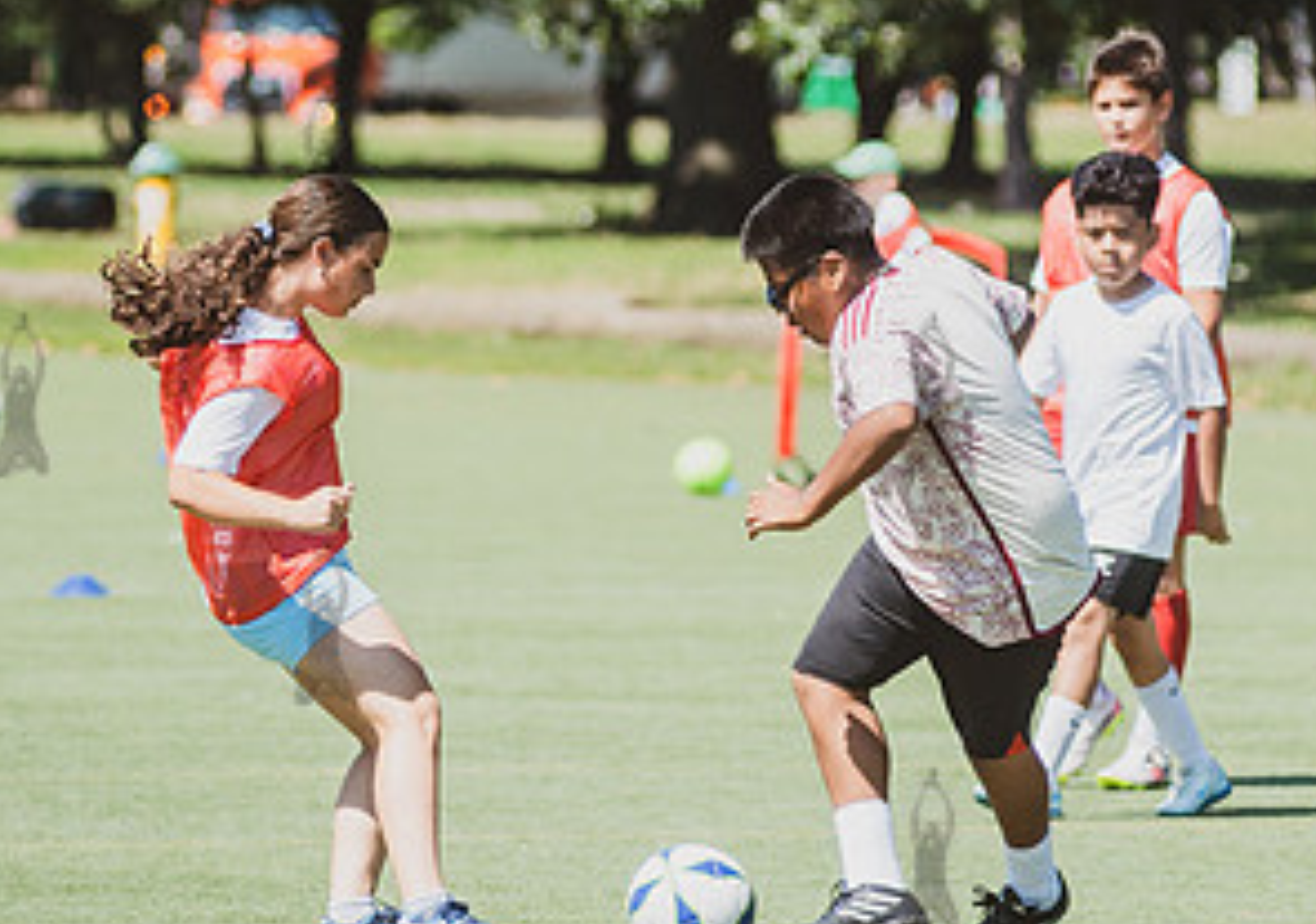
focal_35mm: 474
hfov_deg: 4.3
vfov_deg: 3.0
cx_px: 384
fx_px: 17611
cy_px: 431
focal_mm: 170
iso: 200
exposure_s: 1/1250
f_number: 4
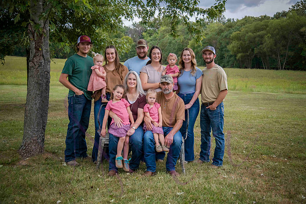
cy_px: 102
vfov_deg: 27.0
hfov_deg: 39.6
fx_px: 425
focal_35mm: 50
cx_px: 153
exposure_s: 1/640
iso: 400
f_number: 4.2
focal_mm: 50
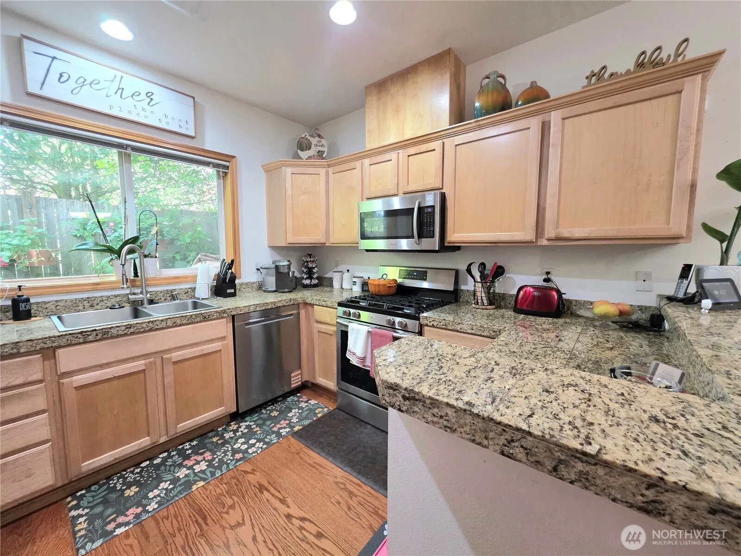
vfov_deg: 89.9
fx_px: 278
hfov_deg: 106.2
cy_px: 278
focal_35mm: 13
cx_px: 370
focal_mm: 2.2
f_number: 1.9
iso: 320
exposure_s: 1/60.2
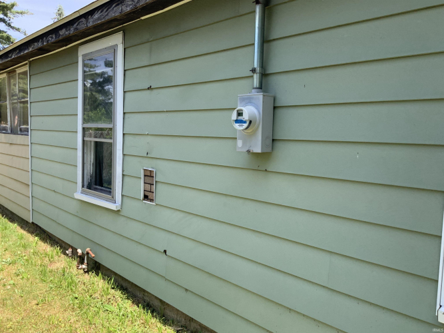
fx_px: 372
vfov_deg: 48.2
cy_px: 166
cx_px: 222
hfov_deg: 61.7
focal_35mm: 29
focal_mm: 3
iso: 16
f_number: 1.8
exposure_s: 1/454
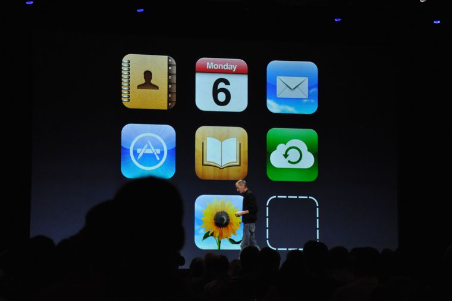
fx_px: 1166
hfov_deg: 21.9
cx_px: 226
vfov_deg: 14.7
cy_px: 150
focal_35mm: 93
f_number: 5.3
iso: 1600
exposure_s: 1/125
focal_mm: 62
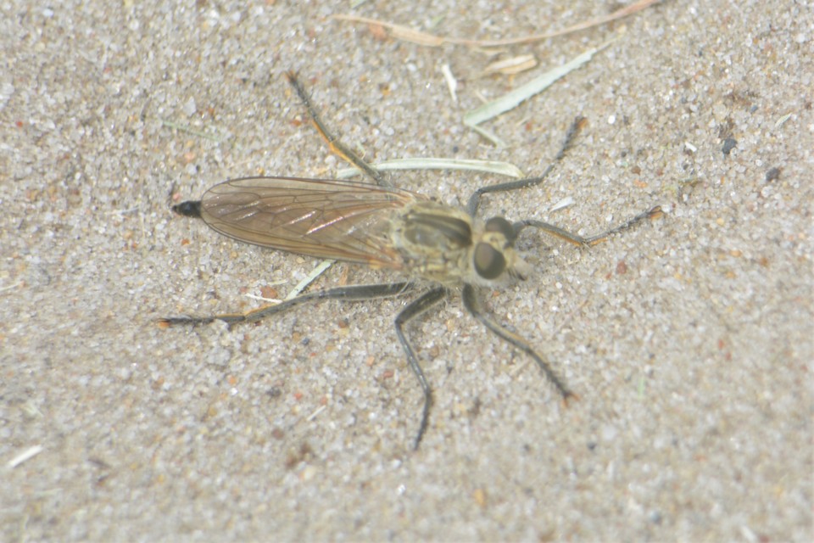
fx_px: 8139
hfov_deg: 5.7
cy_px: 272
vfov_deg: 3.8
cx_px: 407
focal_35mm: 360
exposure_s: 1/125
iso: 125
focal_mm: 240
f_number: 8
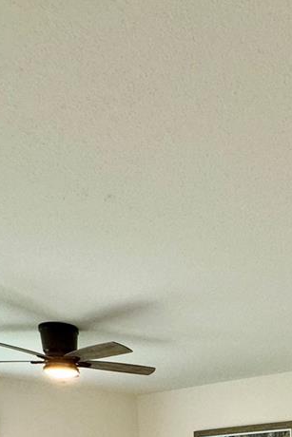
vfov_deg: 37.1
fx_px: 462
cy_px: 538
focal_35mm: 38
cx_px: 234
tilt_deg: -8.0
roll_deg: +0.6
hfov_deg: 34.0
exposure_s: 1/60
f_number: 2.2
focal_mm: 2.22
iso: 200
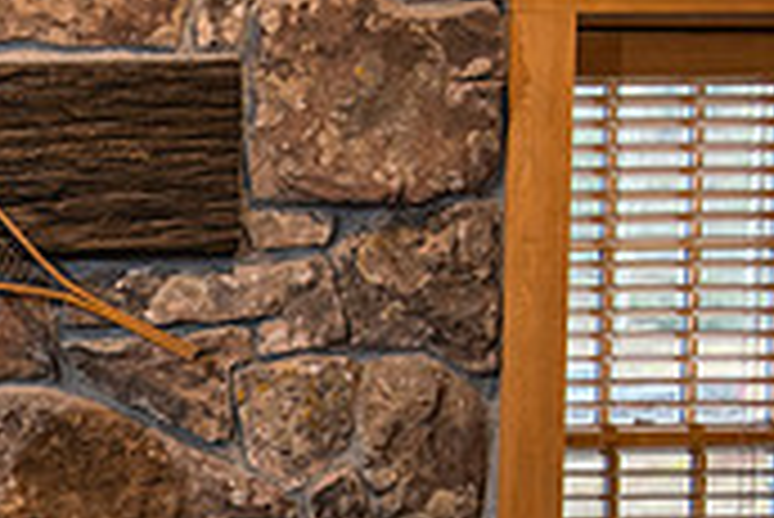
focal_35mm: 114
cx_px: -456
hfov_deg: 16.1
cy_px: 624
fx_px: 2453
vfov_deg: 11.8
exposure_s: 1/80
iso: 400
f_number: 2.8
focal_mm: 31
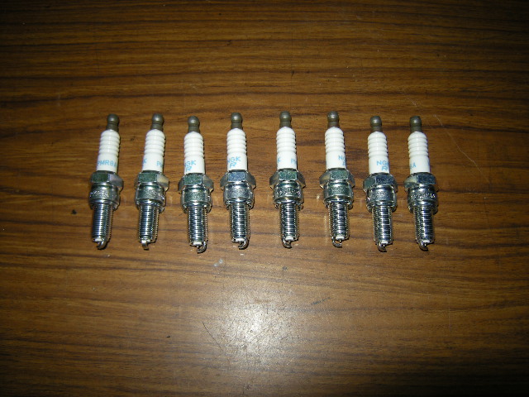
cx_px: 264
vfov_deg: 49.7
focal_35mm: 28
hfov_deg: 63.4
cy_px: 198
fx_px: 428
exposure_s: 1/60
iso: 64
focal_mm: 4.7
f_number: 5.6
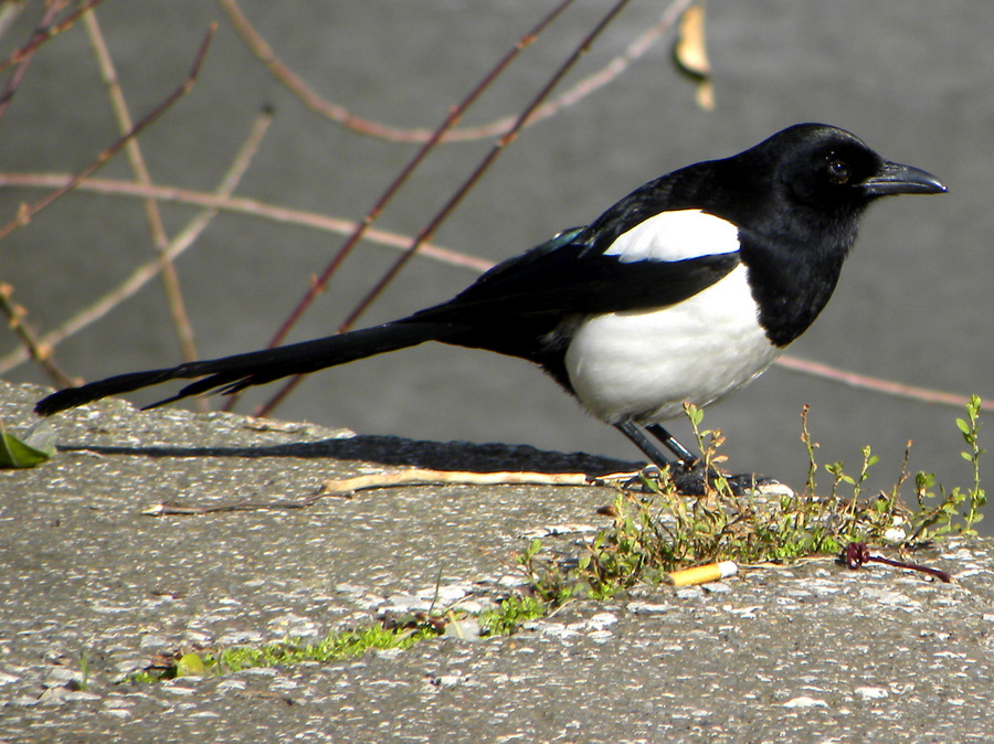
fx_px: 17909
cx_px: 497
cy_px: 372
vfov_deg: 2.4
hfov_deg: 3.2
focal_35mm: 624
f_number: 5
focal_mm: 110.4
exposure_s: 1/316
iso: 64
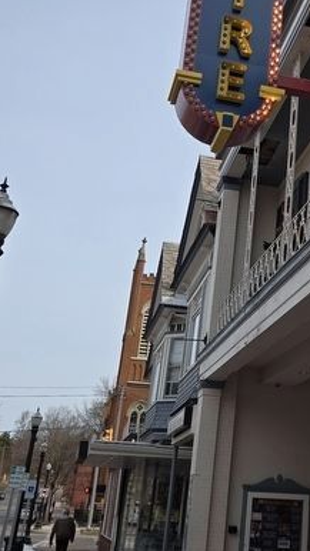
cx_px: 313
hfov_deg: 22.2
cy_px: 146
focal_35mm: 52
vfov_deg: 38.9
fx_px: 760
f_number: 1.8
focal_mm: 5.4
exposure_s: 1/1668
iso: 25
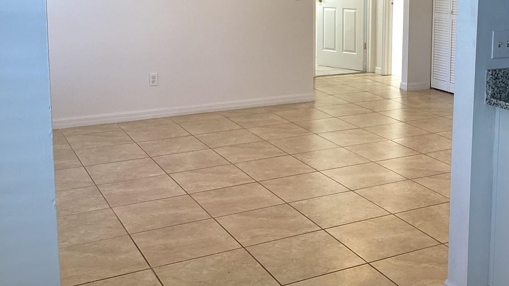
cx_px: 354
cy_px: 52
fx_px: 648
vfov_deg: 24.5
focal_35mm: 48
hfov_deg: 42.1
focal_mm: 3.3
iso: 50
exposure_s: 1/60
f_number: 2.4
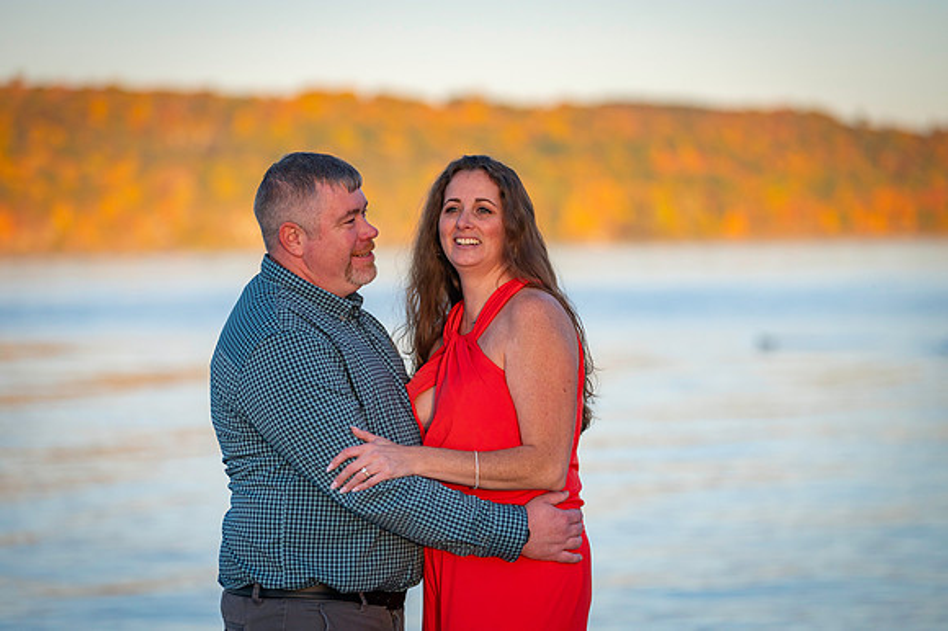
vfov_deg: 10.5
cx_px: 474
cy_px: 316
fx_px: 3421
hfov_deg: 15.8
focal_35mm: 130
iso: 640
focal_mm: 130
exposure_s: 1/6400
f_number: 2.8
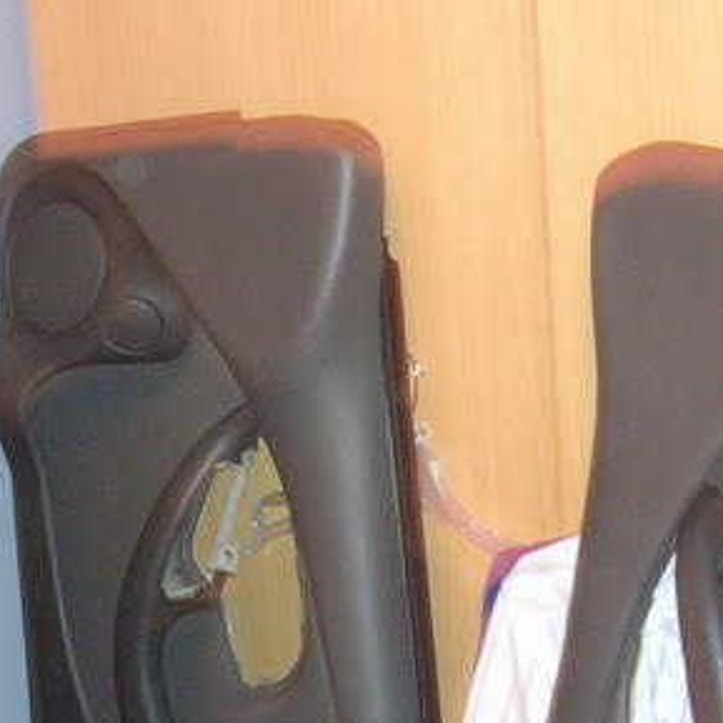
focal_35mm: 93
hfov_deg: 18.6
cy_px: 608
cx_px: 458
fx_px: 2198
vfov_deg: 18.5
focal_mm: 5.8
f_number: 2.8
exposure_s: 1.5
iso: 200
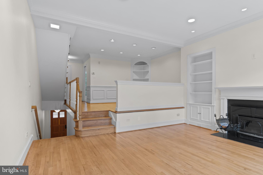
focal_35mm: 18
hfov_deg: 90.0
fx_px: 131
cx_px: 132
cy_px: 88
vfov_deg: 67.4
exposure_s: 1/1.67
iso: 250
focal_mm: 12
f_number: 10
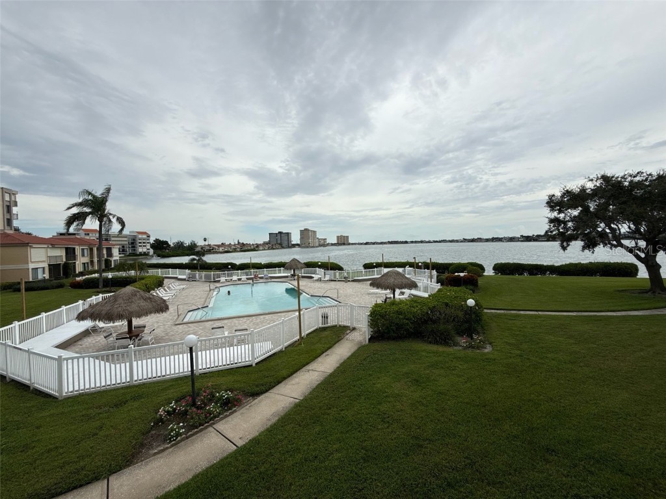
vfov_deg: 85.7
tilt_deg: -2.0
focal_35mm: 14
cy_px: 250
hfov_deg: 102.1
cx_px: 333
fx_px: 269
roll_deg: +0.8
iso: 50
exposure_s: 1/3663
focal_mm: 2.22
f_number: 2.2
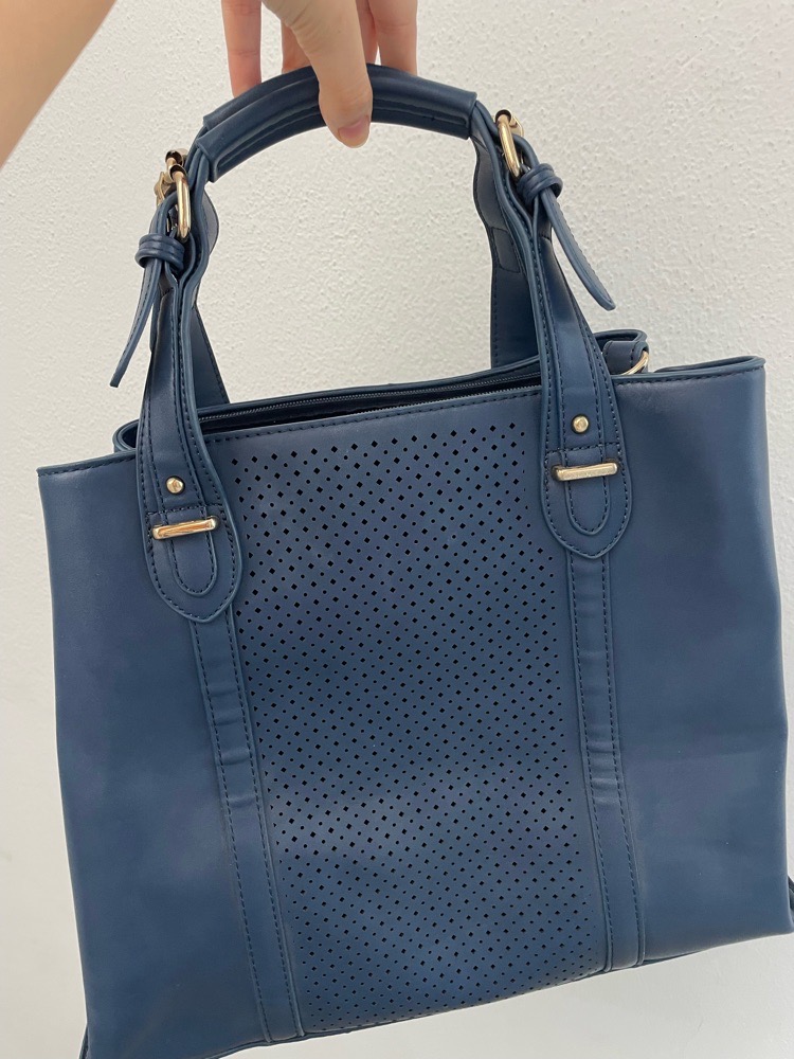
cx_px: 397
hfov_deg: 53.1
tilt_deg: -18.7
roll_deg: +7.1
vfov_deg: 67.3
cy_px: 530
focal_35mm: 26
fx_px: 795
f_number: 1.6
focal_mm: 4.2
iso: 125
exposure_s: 1/76
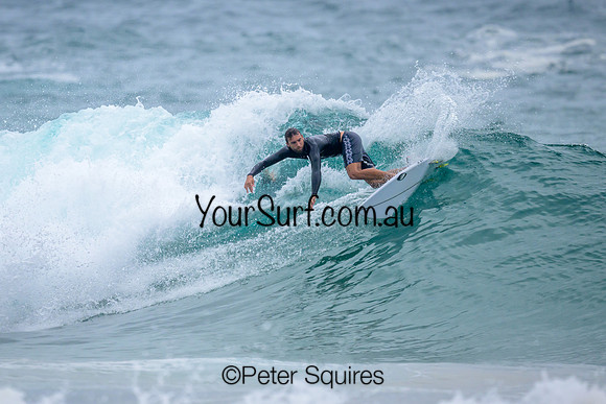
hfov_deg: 1.9
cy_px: 172
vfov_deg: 1.3
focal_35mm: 1100
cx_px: 264
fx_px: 18520
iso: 360
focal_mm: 800
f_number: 6.3
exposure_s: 1/2000
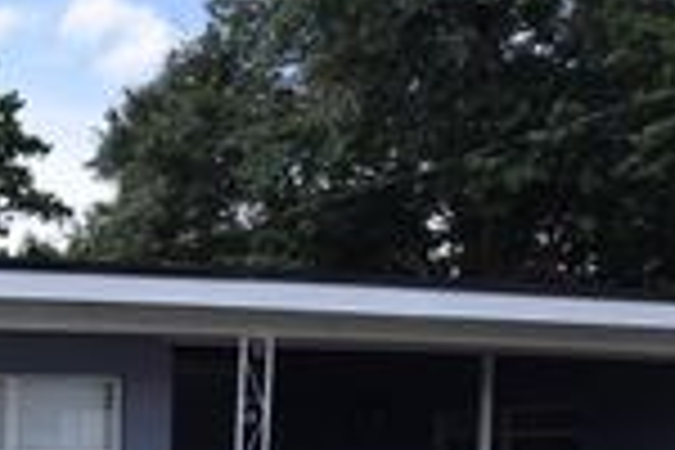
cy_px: 547
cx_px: -248
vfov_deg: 24.4
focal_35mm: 50
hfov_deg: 29.8
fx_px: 937
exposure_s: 1/200
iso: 100
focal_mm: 10
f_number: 8
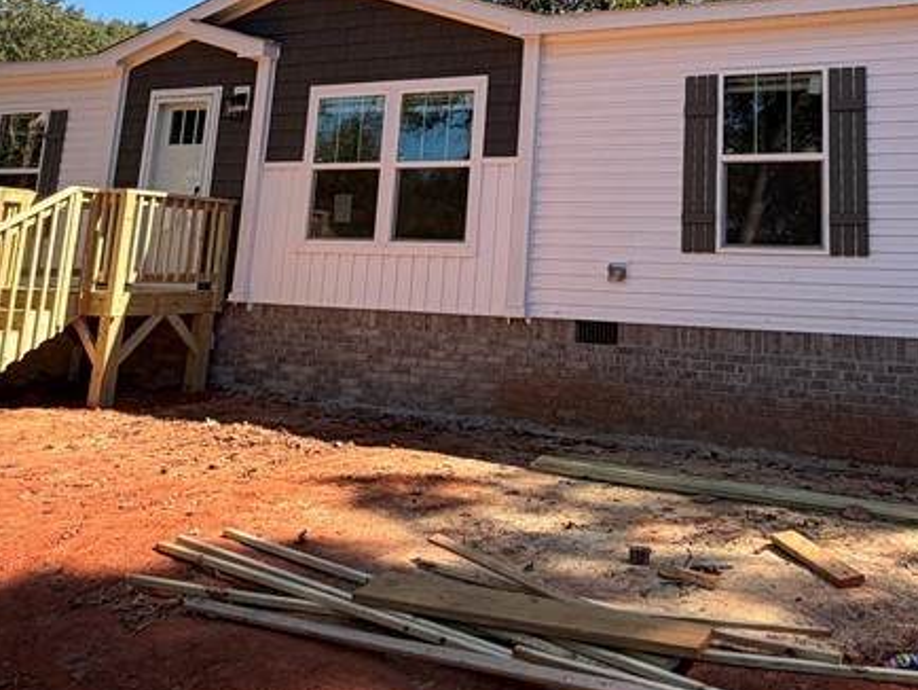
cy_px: 112
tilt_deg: +10.9
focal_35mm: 33
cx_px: 660
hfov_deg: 53.4
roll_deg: -1.7
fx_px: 876
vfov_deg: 40.7
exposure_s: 1/522
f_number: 2.2
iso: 40
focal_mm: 2.22
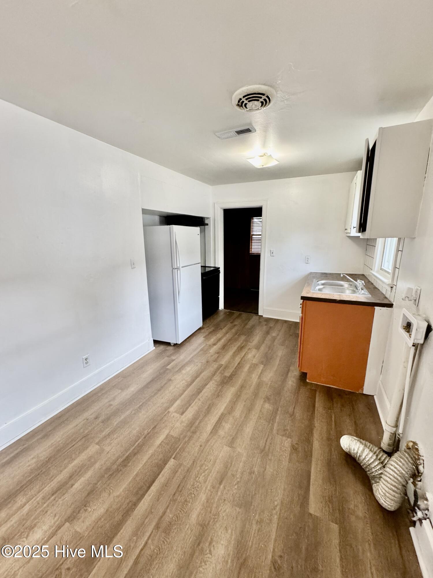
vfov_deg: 102.1
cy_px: 289
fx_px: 233
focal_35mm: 14
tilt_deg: -14.3
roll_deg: -0.4
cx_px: 216
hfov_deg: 85.7
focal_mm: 2.22
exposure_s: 1/120
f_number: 2.2
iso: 320
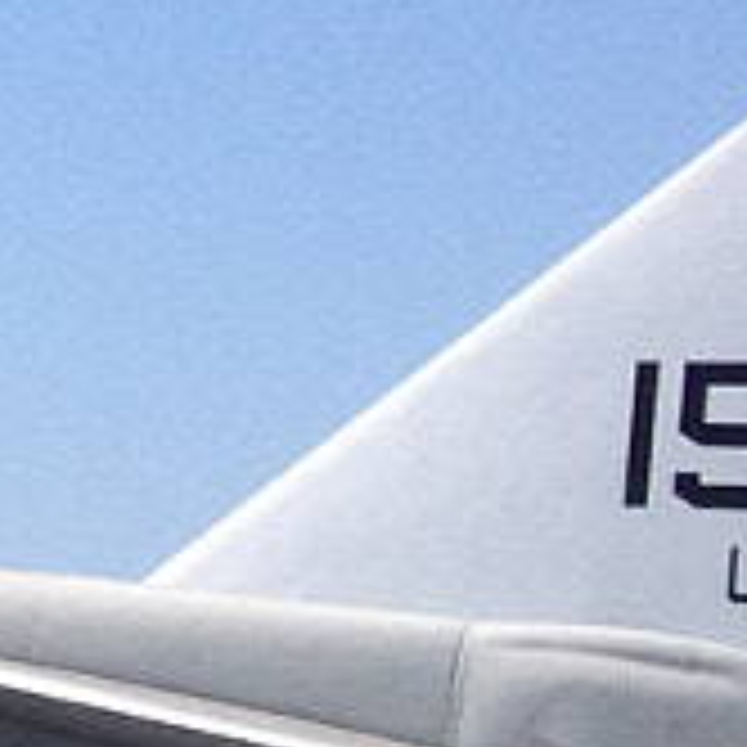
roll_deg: -2.7
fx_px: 7300
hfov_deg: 5.2
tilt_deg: +0.5
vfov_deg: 5.9
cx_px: -2164
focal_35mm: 299
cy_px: 338
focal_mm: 4.28
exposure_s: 1/2513
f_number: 2.4
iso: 50
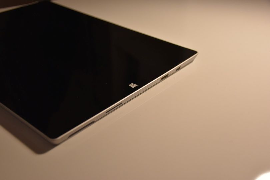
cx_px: 135
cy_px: 90
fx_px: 360
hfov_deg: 41.1
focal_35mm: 48
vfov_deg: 28.1
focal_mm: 32
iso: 720
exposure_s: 1/60
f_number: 4
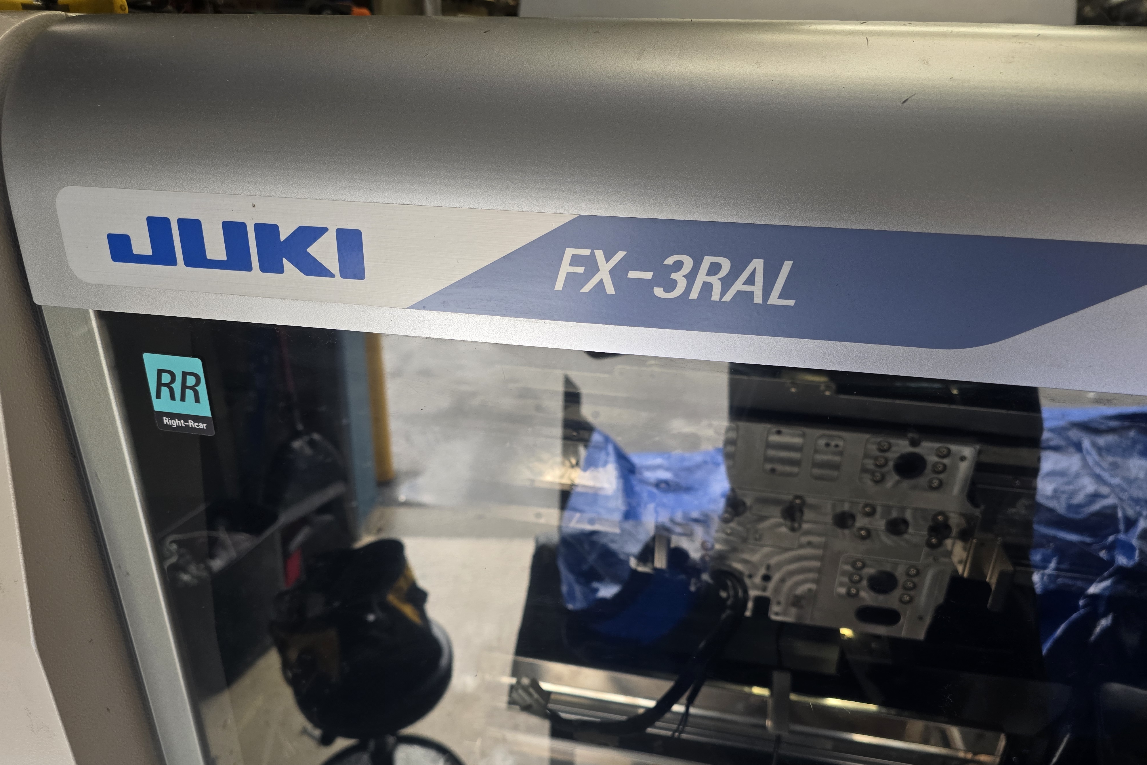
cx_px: 573
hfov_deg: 73.7
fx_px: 765
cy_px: 431
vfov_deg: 53.0
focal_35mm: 24
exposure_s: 1/120
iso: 125
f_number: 1.7
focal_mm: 6.3
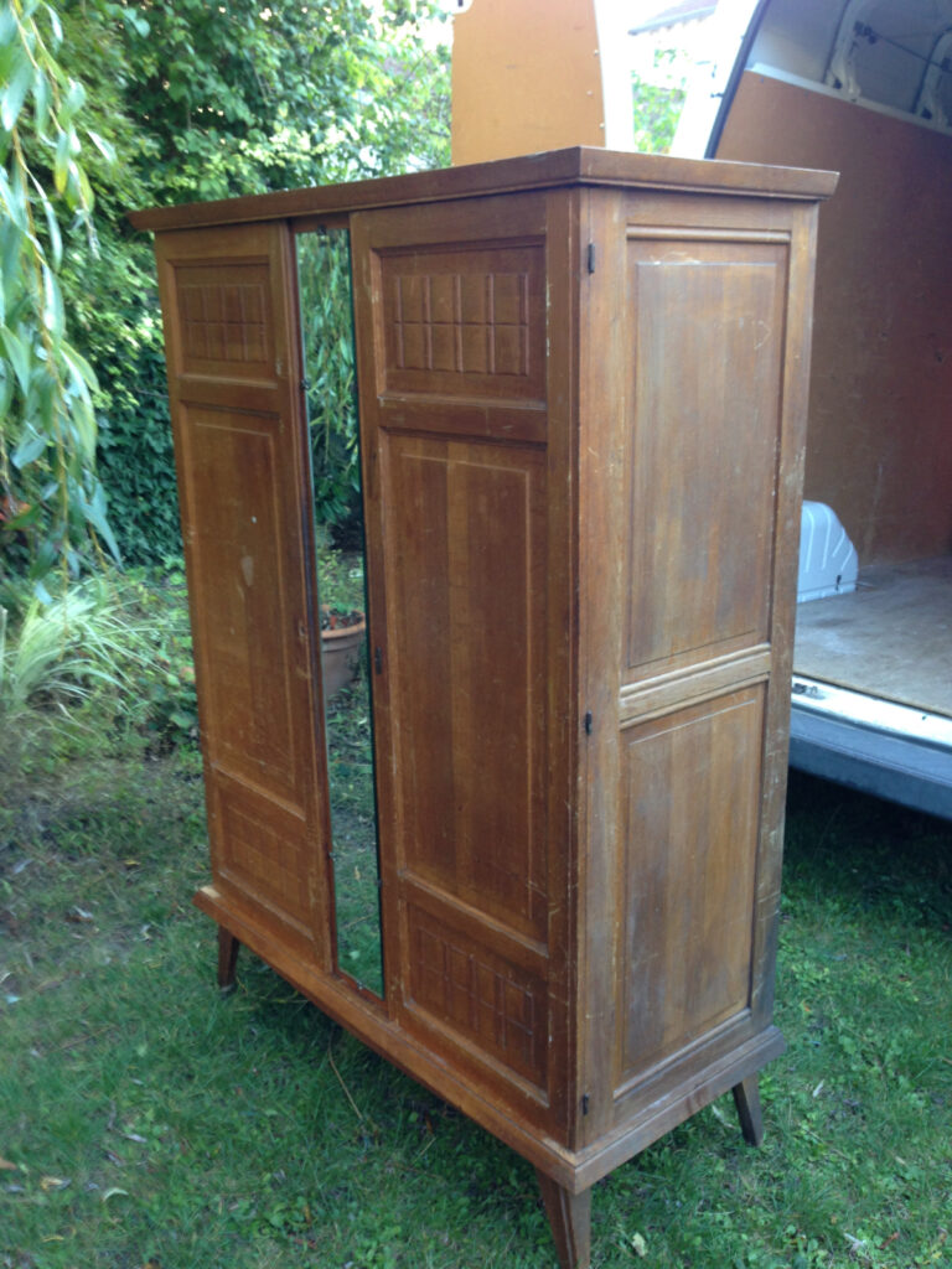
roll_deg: -0.2
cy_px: 634
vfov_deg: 55.4
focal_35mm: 33
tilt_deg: -15.2
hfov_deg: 42.9
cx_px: 476
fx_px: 1210
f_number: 2.4
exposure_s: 1/24
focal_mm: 4.12
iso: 50
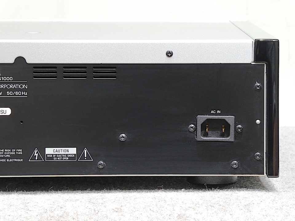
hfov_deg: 13.1
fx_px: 1287
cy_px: 110
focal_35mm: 151
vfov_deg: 9.8
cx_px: 148
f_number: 5.4
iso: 200
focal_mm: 27.1
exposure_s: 1/3.2
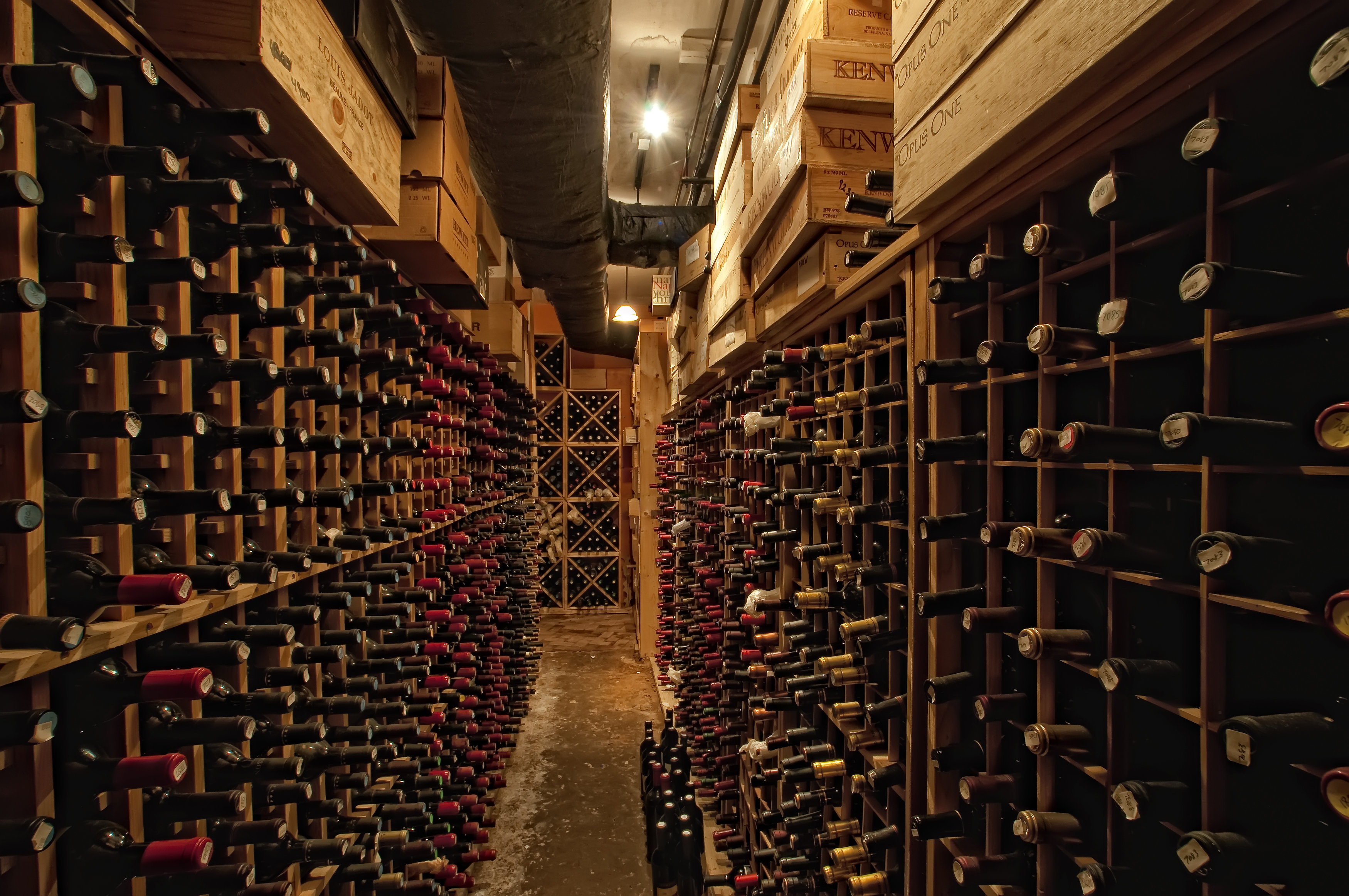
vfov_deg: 71.9
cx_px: 674
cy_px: 448
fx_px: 618
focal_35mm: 16
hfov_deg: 95.0
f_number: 11
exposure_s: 6
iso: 200
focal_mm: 11
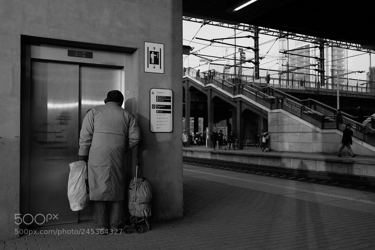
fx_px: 364
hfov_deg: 54.4
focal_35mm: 35
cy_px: 125
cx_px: 188
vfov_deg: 37.8
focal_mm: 23
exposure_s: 1/180
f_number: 7.1
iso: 800
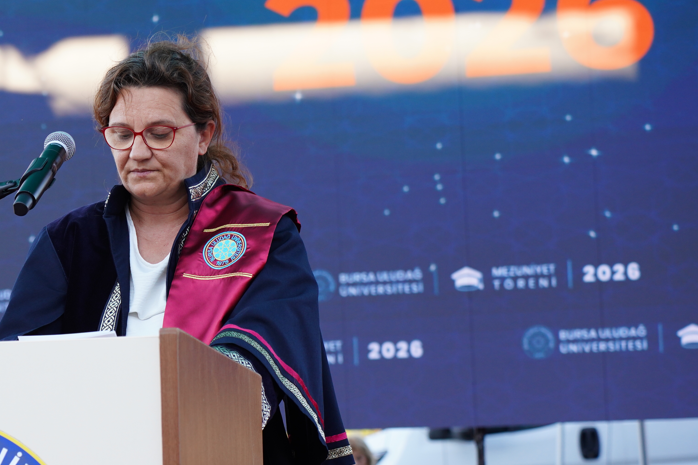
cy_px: 282
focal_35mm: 135
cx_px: 13
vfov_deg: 10.2
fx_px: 2617
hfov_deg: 15.0
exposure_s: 1/400
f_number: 4
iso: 400
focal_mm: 66
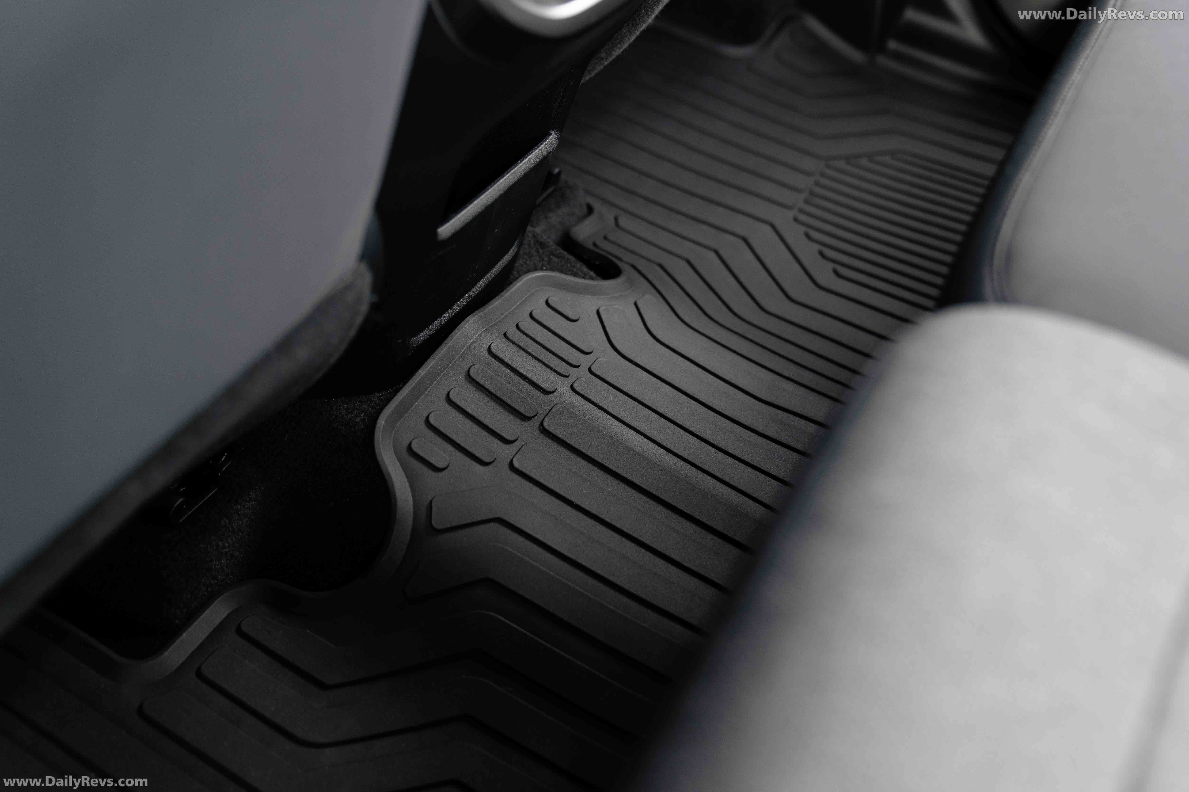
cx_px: 594
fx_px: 1255
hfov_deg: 50.7
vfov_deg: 35.1
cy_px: 396
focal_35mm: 38
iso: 640
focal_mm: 38
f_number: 2.8
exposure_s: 1/160
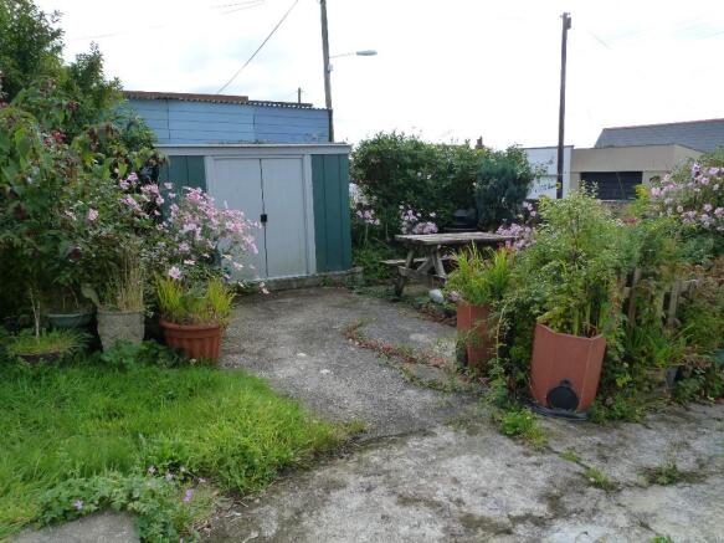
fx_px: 523
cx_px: 362
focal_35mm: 25
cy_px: 272
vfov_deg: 54.9
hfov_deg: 69.4
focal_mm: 4.5
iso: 125
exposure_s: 1/250
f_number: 4.5
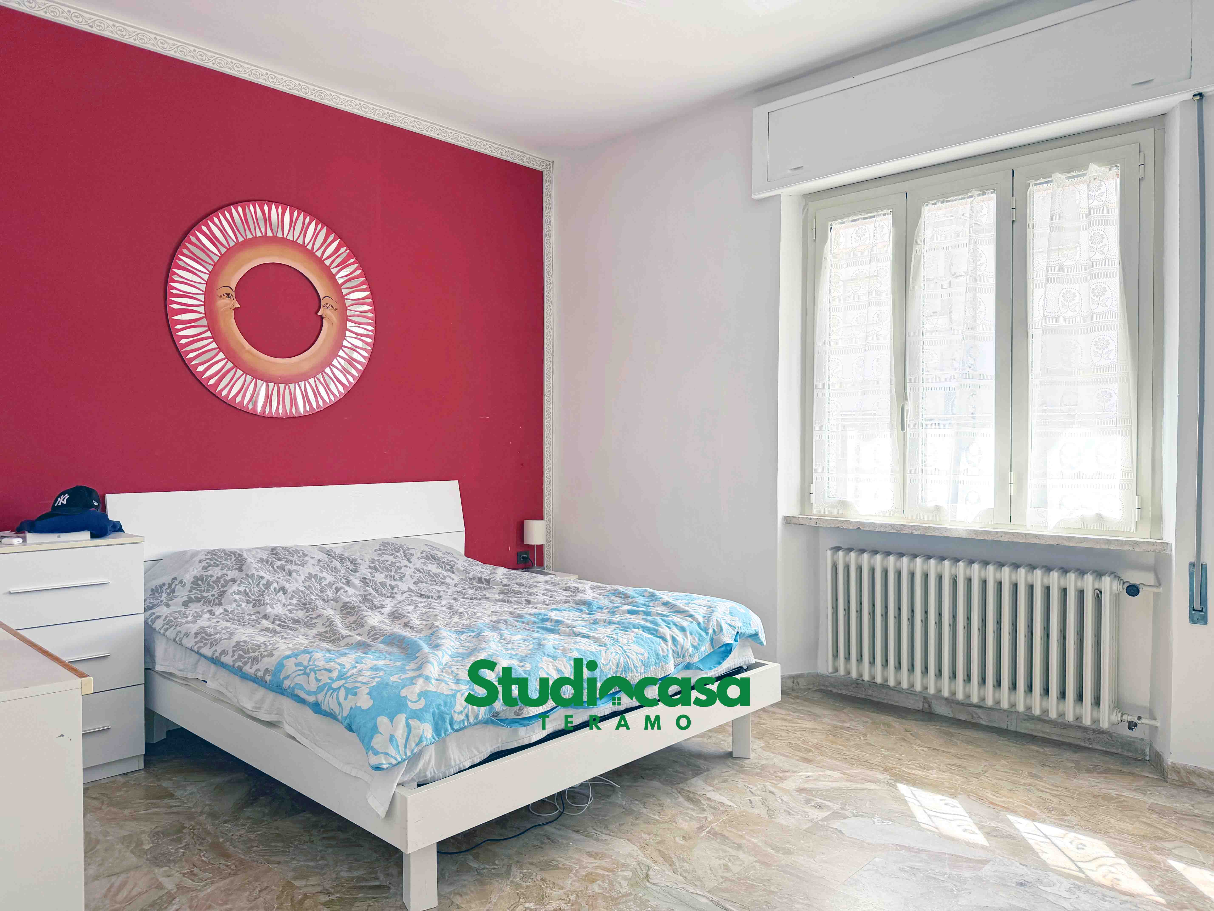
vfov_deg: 56.8
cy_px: 456
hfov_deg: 71.6
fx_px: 842
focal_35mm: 24
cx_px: 607
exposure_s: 1/179
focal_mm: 6.76
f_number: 1.78
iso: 80
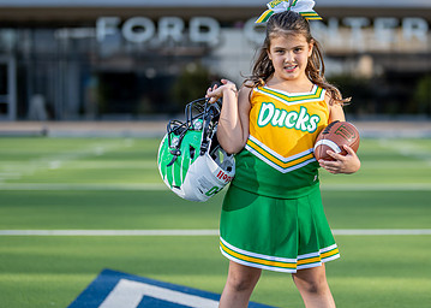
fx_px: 1236
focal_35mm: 101
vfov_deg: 14.2
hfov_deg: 19.7
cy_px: 172
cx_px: 293
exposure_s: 1/2500
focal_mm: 50
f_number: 1.2
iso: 100
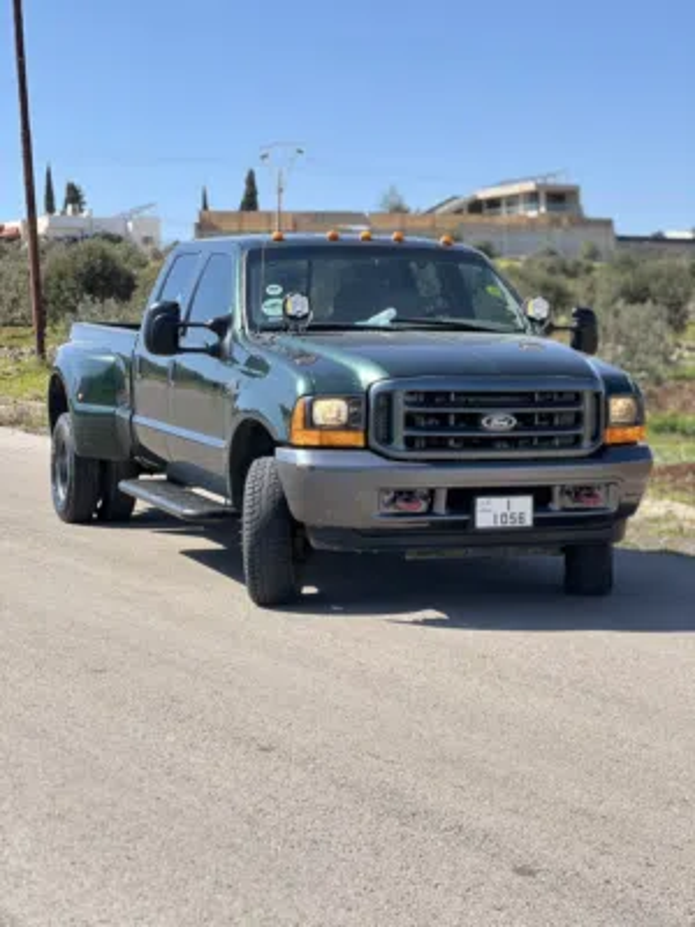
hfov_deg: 19.1
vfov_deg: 25.3
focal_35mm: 77
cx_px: 348
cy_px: 464
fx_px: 2061
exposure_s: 1/217
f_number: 2.8
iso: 25
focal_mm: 9
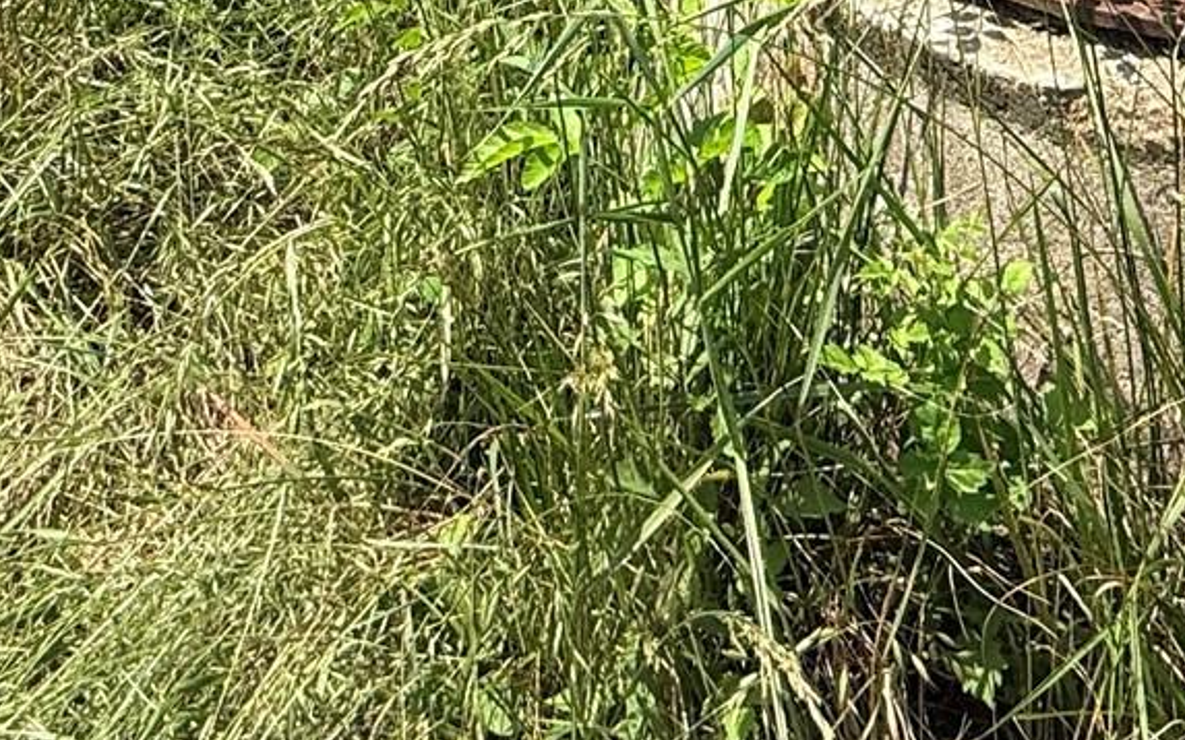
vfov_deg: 16.7
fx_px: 1711
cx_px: 751
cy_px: -831
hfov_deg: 37.9
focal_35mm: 53
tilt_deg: -3.7
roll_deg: +0.4
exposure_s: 1/1613
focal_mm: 2.22
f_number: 2.2
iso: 50
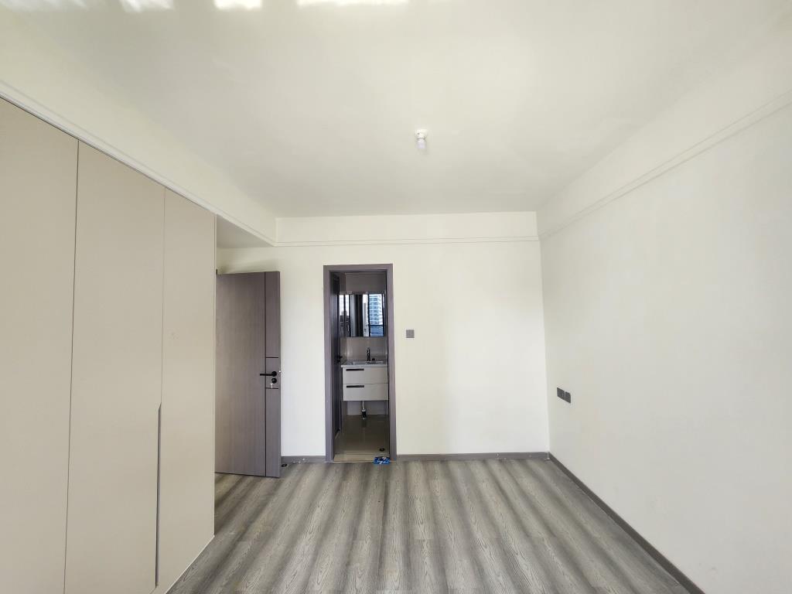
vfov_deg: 89.9
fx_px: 297
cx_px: 396
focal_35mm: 13
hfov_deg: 106.2
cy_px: 297
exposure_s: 1/60
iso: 80
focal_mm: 2.2
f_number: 2.2
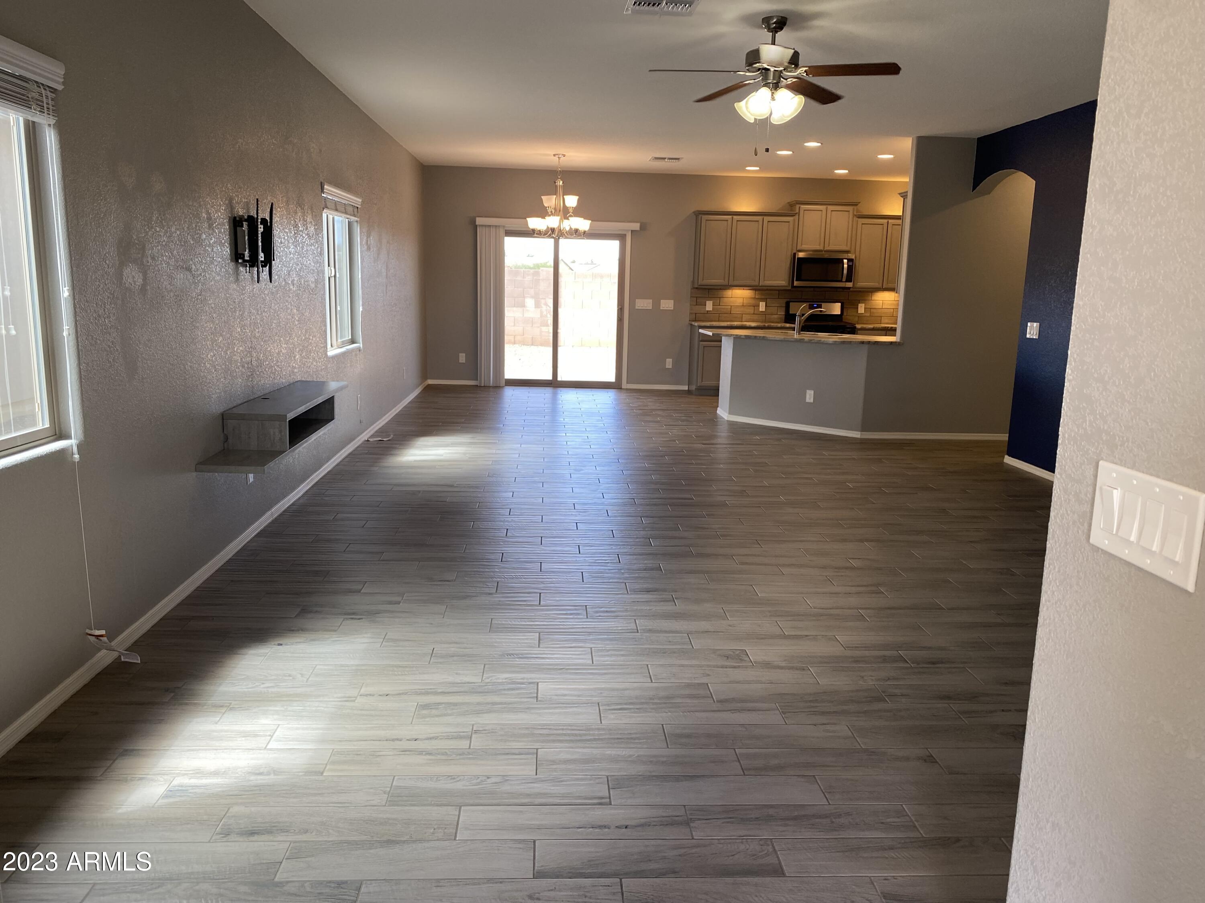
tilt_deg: -9.1
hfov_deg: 67.3
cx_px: 602
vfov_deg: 53.1
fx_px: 905
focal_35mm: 26
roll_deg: -2.3
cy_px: 452
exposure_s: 1/120
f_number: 1.8
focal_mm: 4.25
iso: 80
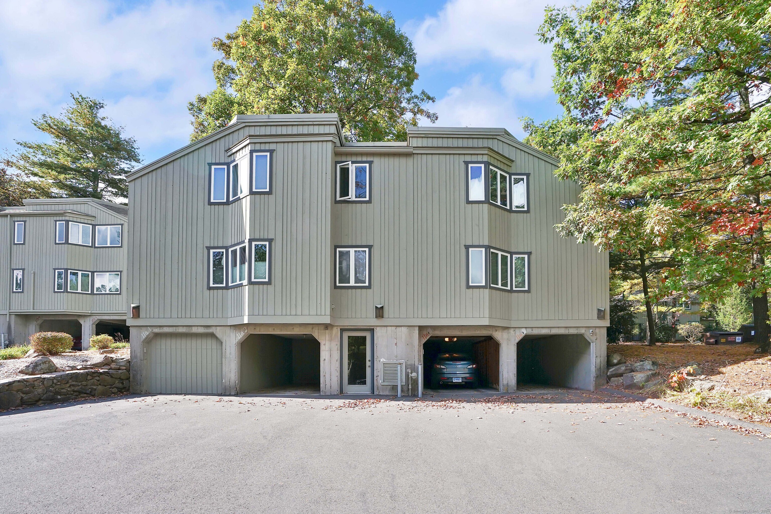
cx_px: 386
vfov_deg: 73.7
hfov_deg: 96.7
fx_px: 343
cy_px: 257
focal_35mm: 16
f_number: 8
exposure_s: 1/500
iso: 400
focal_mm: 16
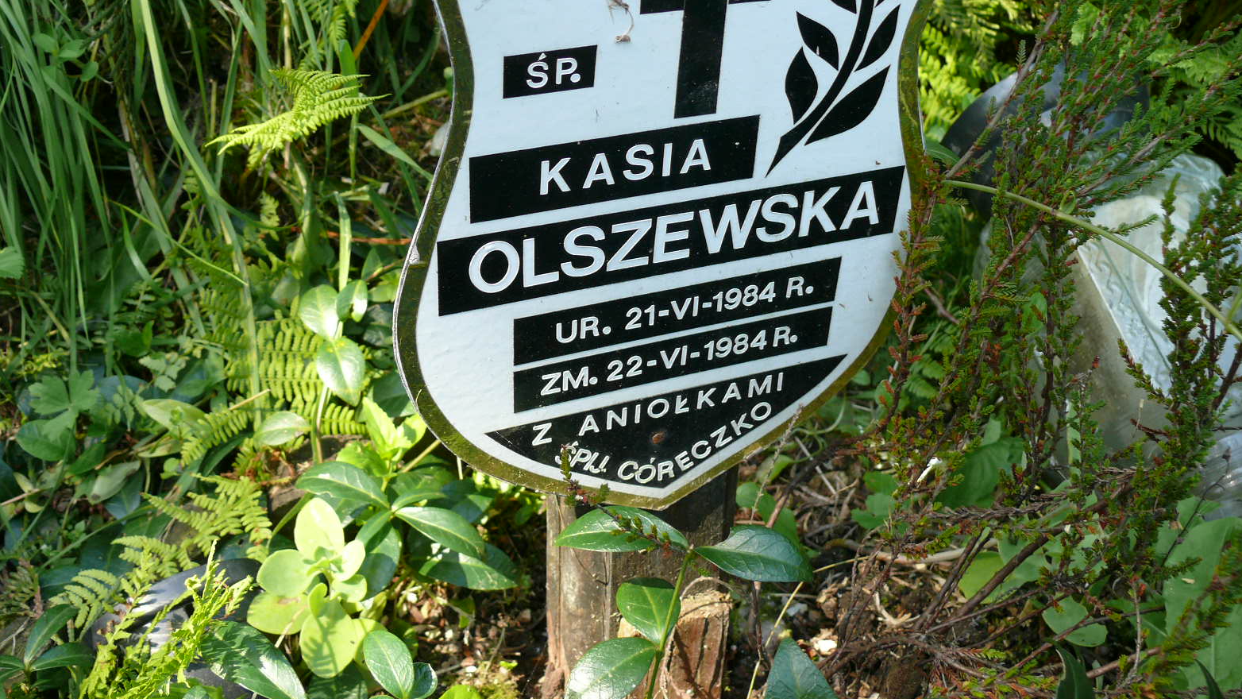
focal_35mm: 39
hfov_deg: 51.6
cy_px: 234
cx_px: 609
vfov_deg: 30.2
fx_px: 1284
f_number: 3.6
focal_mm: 7.4
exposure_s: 1/100
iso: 100
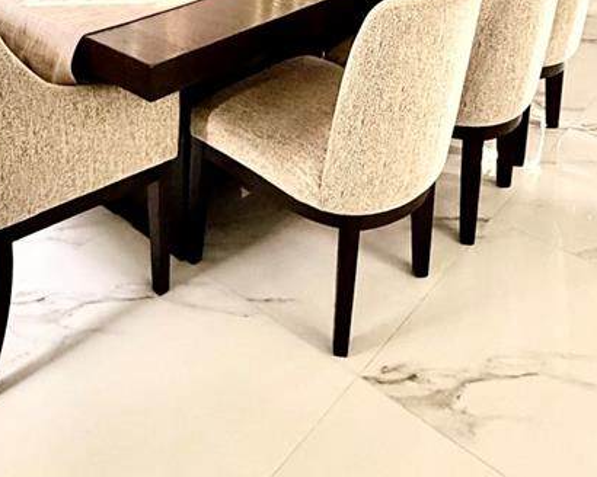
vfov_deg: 30.0
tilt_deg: -7.2
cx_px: 194
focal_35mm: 40
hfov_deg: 45.0
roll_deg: -1.0
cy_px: -140
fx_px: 707
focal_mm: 2.22
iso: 320
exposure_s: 1/60
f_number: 2.2
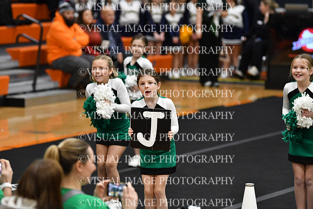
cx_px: 156
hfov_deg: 10.2
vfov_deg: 6.8
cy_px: 104
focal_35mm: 202
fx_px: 1757
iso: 4000
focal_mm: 135
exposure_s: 1/800
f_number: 2.8
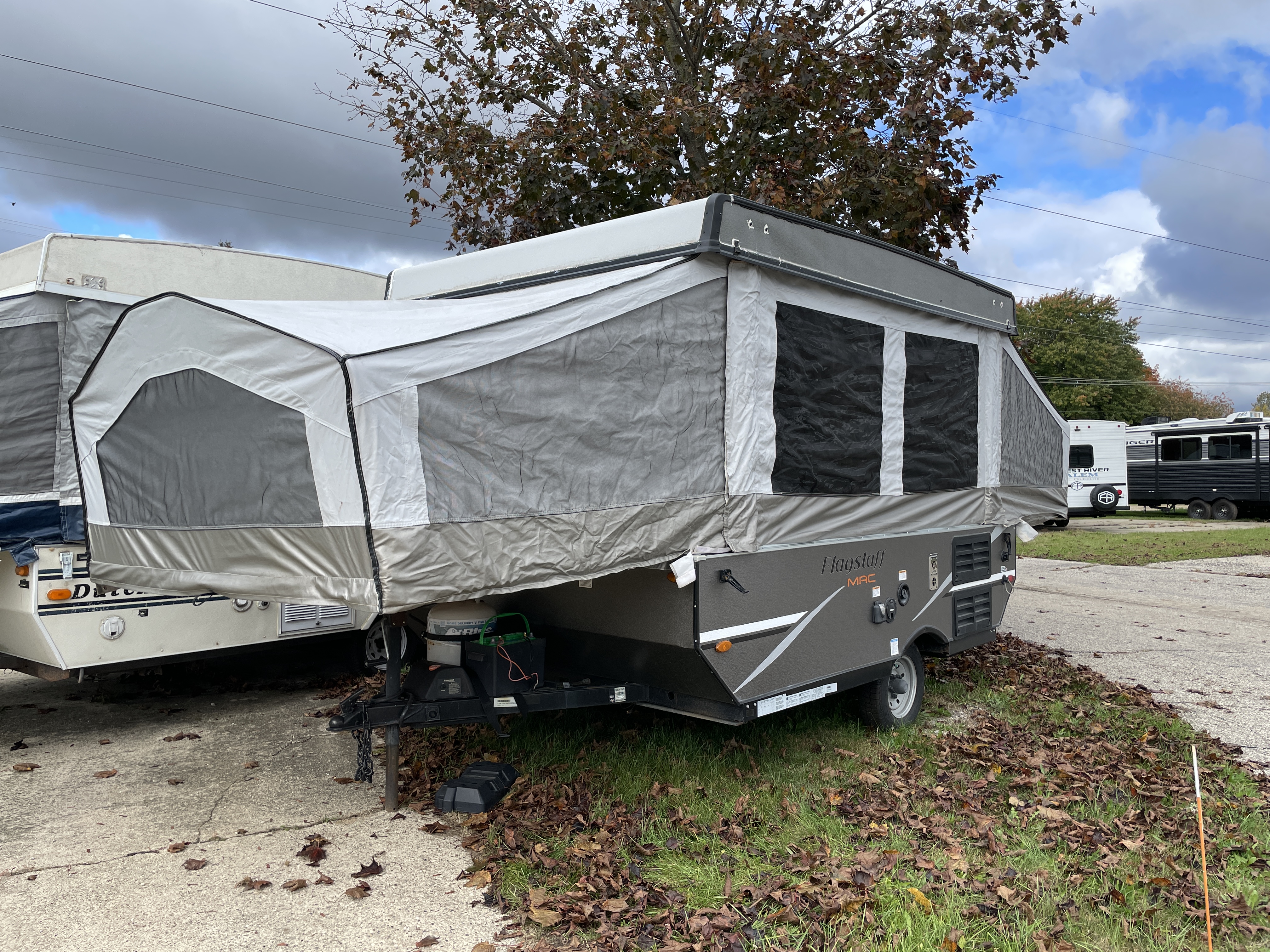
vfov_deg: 53.1
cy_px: 476
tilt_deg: +1.2
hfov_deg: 67.3
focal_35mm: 26
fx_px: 954
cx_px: 635
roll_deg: -0.2
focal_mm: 4.2
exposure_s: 1/1335
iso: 32
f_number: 1.6
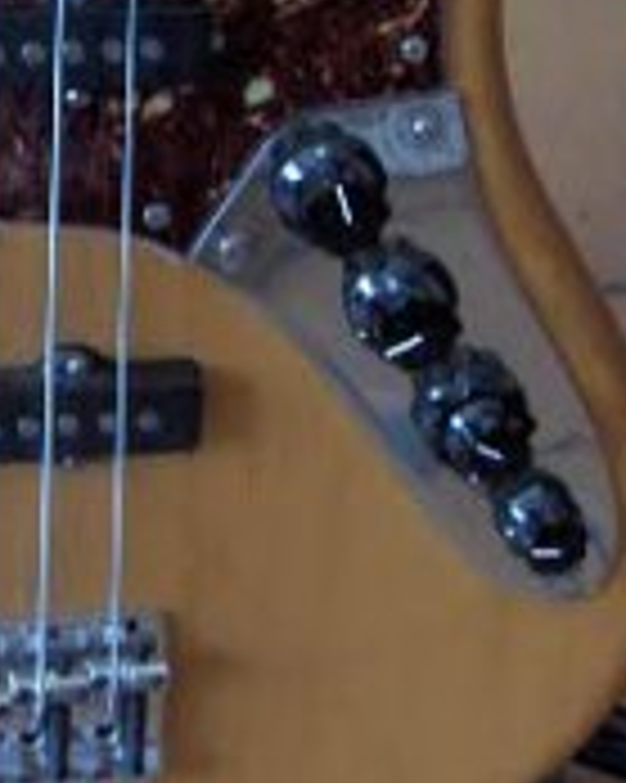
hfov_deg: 12.1
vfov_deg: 14.8
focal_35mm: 126
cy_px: -144
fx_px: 2921
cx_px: -23
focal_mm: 8
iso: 100
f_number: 2.8
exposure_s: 1/4.08
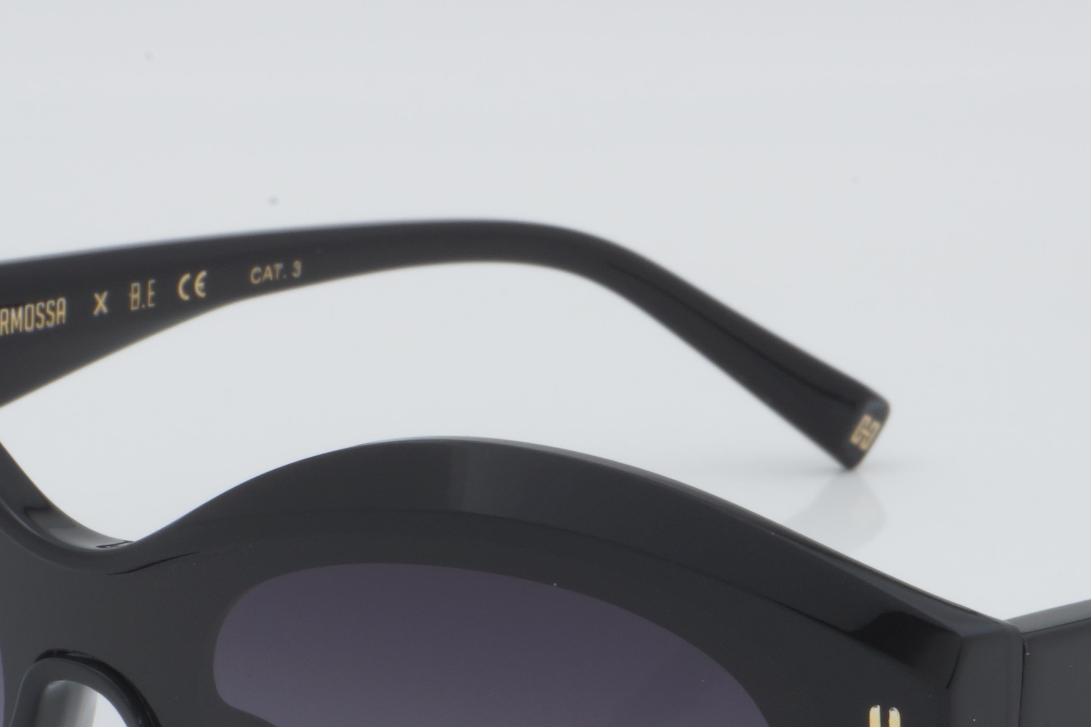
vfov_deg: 9.2
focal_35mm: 148
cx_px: 669
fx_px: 4485
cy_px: 605
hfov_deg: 13.9
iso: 100
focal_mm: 50
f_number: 32
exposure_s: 1/3
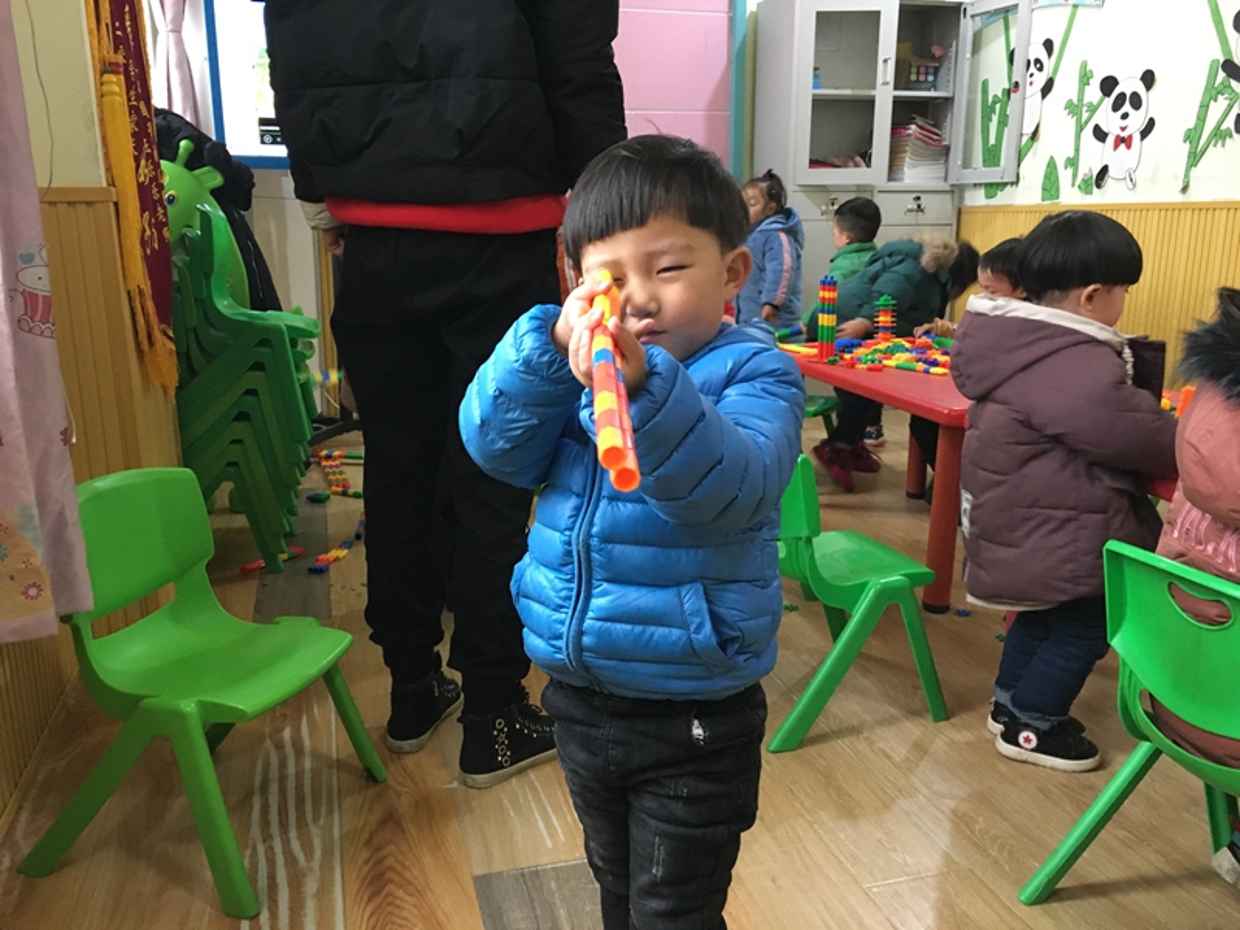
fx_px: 1039
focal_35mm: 29
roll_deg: +0.6
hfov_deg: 61.7
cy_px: 465
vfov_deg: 48.2
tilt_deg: -12.3
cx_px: 620
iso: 200
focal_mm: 4.15
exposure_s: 1/20
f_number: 2.2
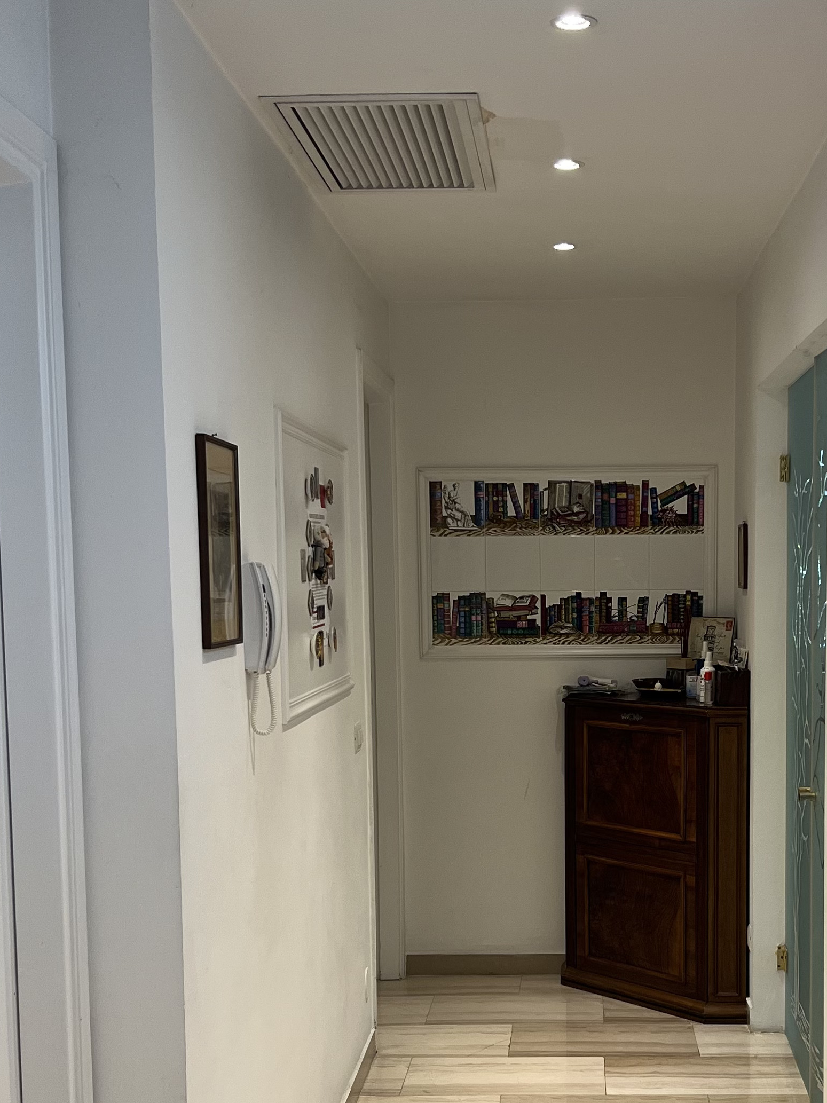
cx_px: 560
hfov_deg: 30.0
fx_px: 1529
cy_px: 710
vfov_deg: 39.3
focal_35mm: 48
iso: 125
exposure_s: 1/100
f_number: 1.5
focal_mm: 5.7
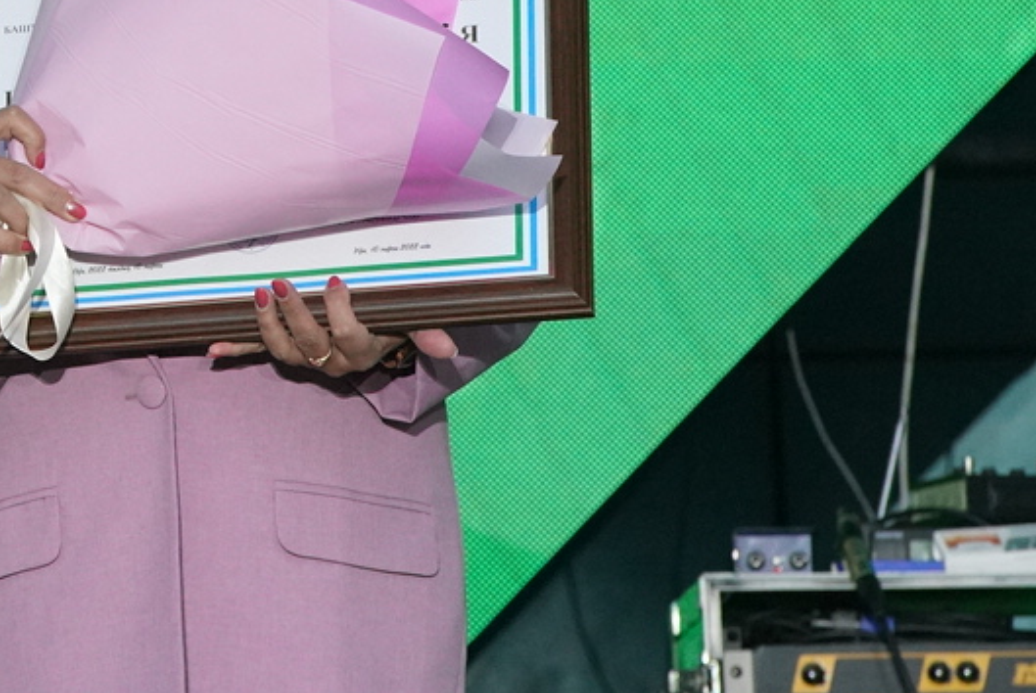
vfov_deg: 2.5
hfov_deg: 3.7
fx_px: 16018
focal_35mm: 556
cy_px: -356
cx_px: -313
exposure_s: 1/400
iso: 4000
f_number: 8
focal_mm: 182
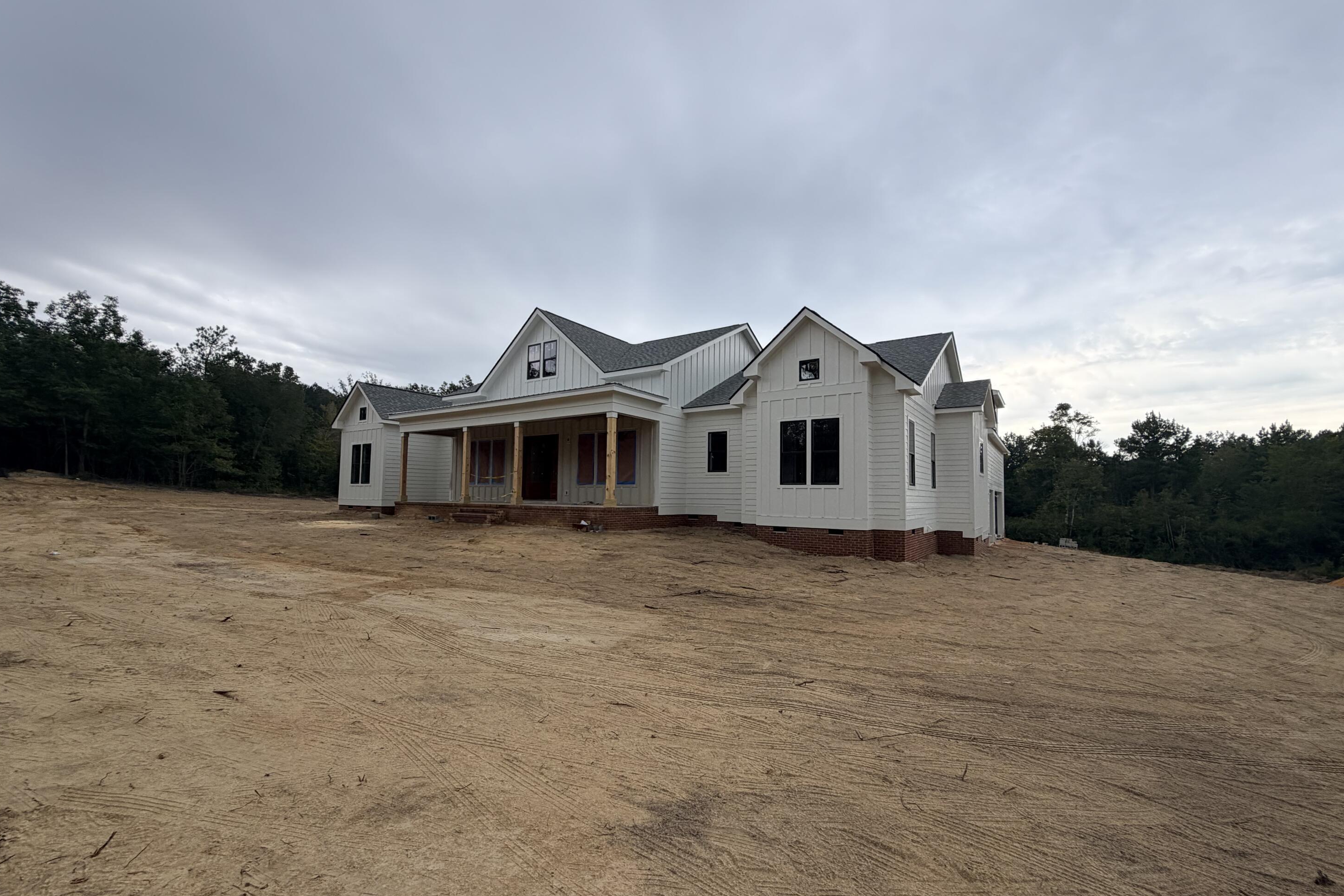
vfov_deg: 77.3
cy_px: 467
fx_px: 560
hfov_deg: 100.4
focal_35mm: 15
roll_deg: -1.0
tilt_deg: +2.4
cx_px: 686
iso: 50
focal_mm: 2.22
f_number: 2.2
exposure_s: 1/502
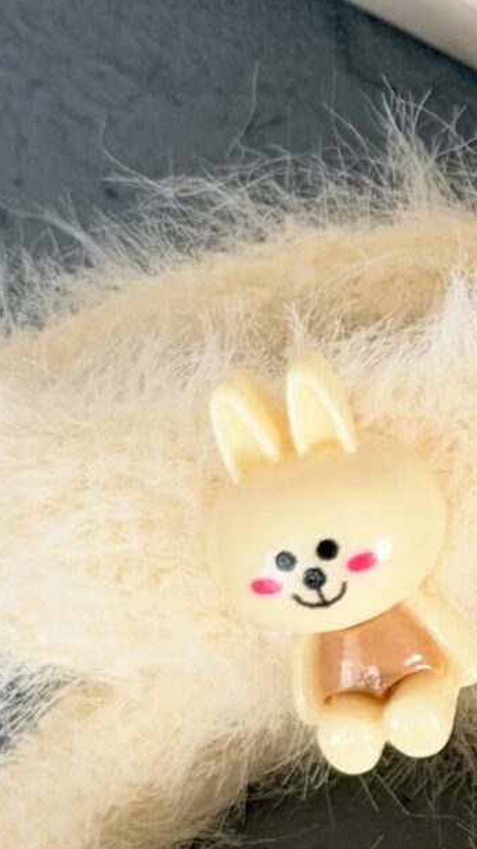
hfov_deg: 5.4
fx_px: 4906
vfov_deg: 9.9
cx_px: 1078
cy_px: 377
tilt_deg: -64.2
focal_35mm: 218
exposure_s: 1/103
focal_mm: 6.76
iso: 100
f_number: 1.78
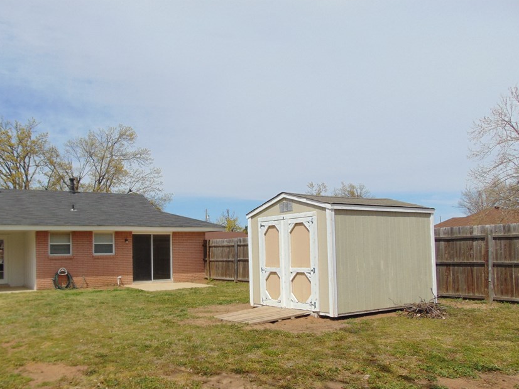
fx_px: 465
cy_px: 238
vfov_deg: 45.1
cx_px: 205
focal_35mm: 31
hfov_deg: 57.9
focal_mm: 4.5
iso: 80
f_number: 7.7
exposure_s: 1/400
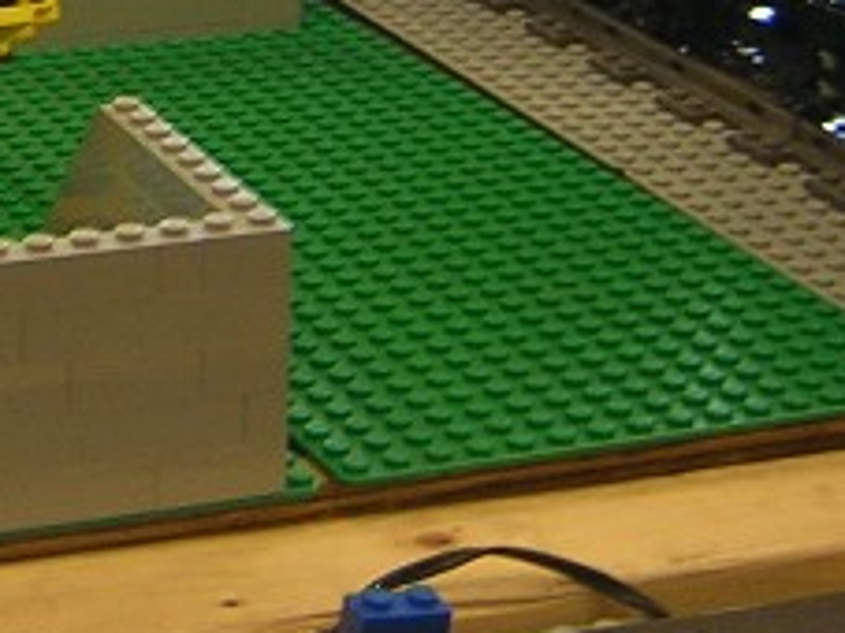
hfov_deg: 15.2
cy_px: -316
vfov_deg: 11.2
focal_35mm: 127
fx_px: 3099
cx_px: -60
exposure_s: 1/26
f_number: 2.6
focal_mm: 4.7
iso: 100
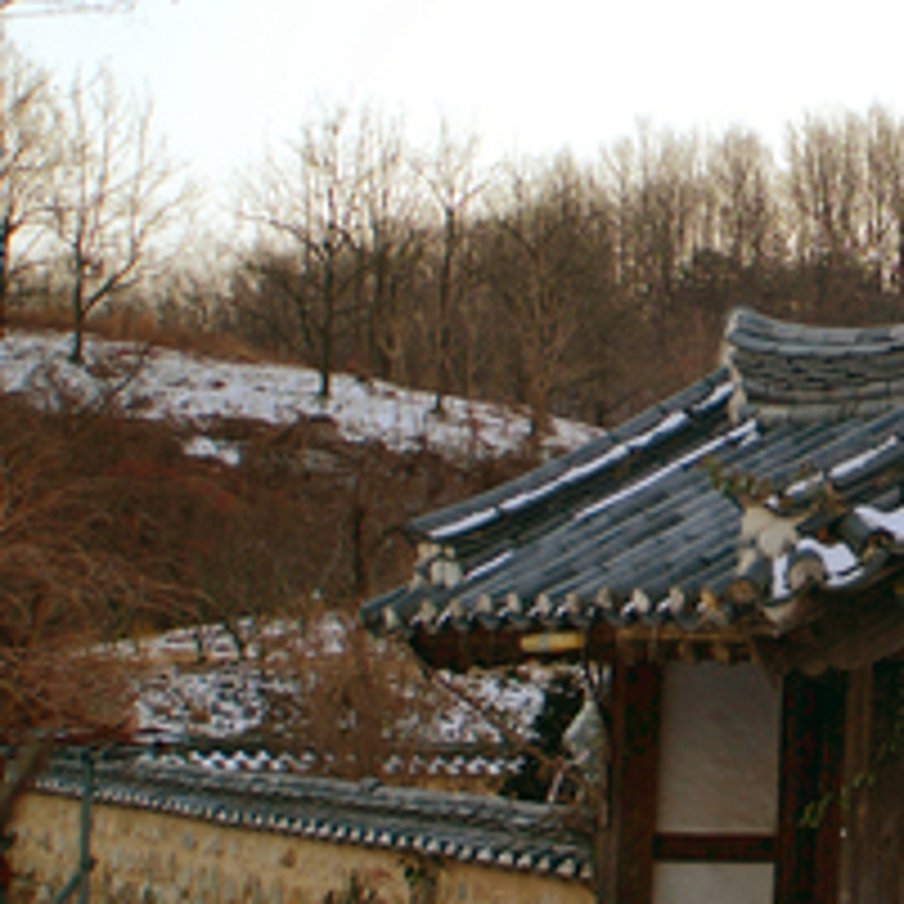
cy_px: 652
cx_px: 1055
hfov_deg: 18.6
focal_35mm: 89
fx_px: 2630
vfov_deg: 19.4
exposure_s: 1/45
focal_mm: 20
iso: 100
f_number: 3.3
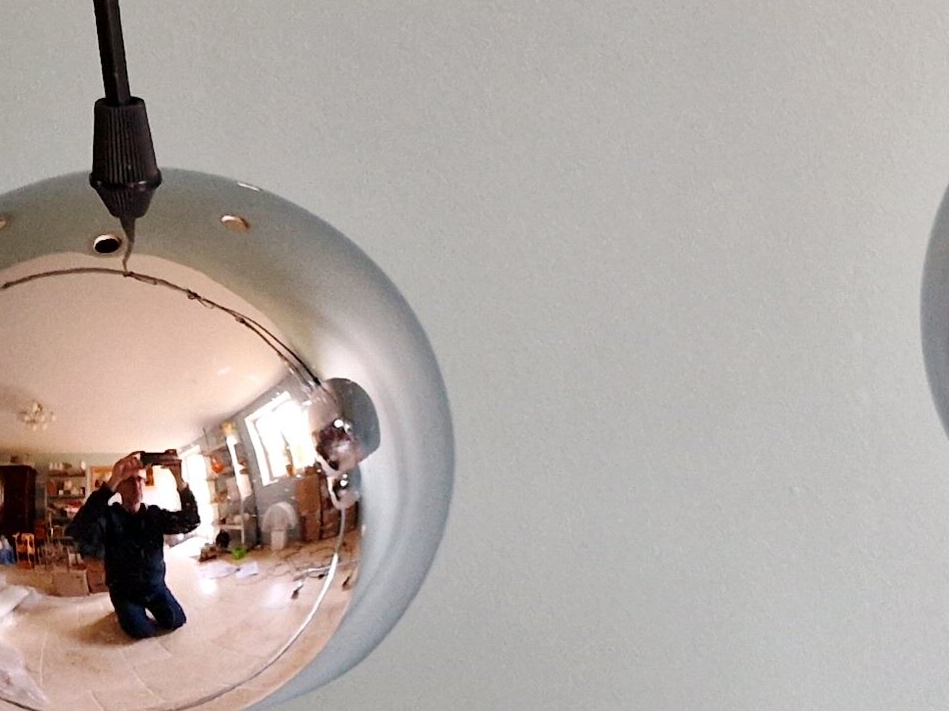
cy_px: 344
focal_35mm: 97
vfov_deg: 15.2
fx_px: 2659
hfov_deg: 18.7
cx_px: 1245
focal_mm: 5.4
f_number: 1.8
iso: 800
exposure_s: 1/100
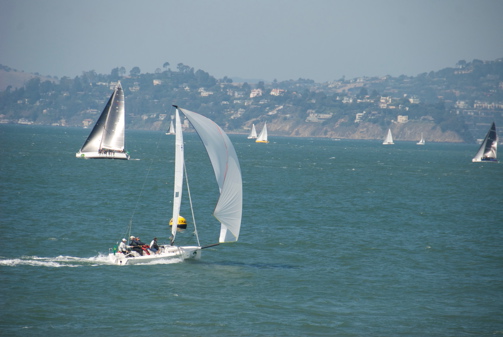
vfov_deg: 5.4
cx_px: 252
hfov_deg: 8.1
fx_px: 3568
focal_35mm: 255
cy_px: 168
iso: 320
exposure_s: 1/1250
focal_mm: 170
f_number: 5.6
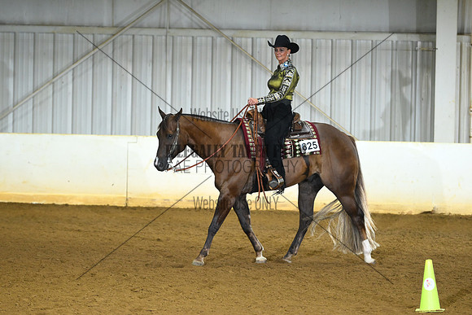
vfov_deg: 5.7
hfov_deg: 8.6
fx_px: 3147
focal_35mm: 240
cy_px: 158
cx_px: 236
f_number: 2.8
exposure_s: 1/294
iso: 2000
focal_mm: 160
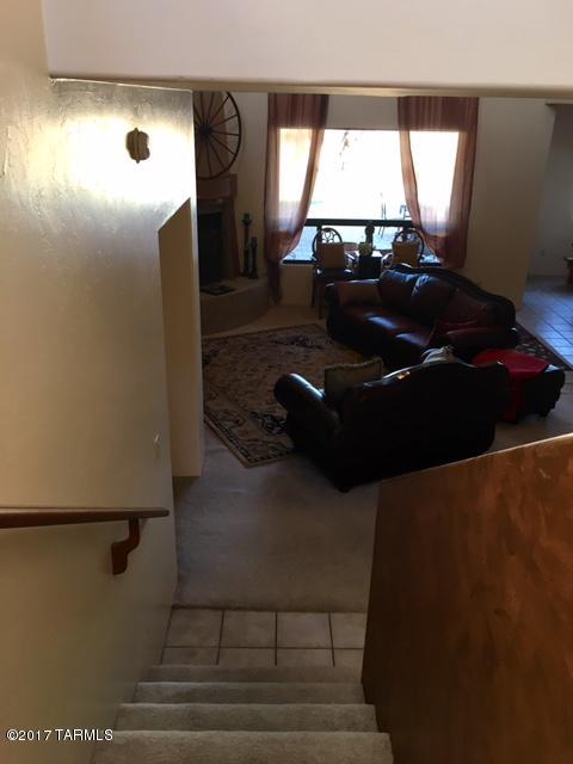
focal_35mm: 29
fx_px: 640
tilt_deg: -21.6
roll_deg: -1.0
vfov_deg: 61.7
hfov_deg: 48.2
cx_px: 286
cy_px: 382
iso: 50
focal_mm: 4.15
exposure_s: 1/30
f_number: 2.2
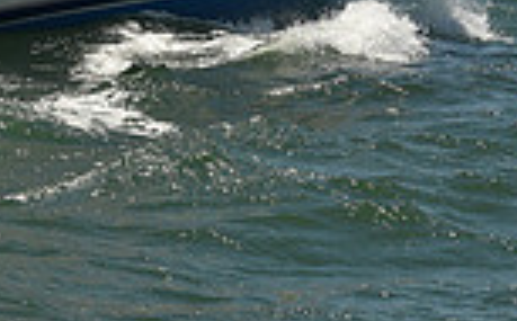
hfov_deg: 7.7
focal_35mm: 271
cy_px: -601
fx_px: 3811
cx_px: 32
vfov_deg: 4.6
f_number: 13
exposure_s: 1/800
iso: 320
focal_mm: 70
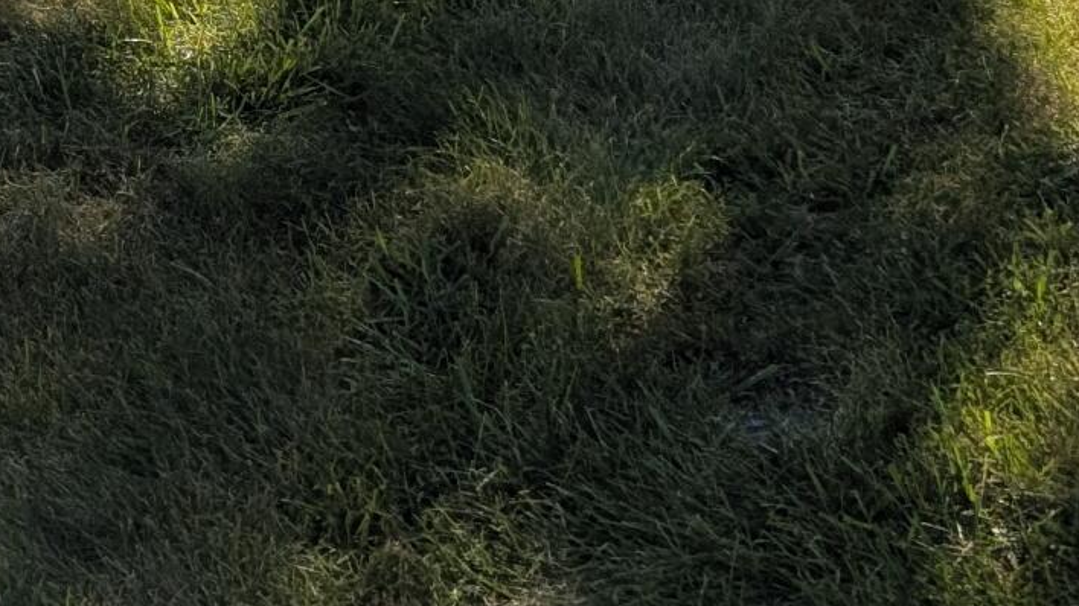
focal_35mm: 111
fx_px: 3175
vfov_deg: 9.2
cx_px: 466
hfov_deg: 19.3
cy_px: -1061
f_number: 1.68
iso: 21
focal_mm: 6.9
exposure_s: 1/1271
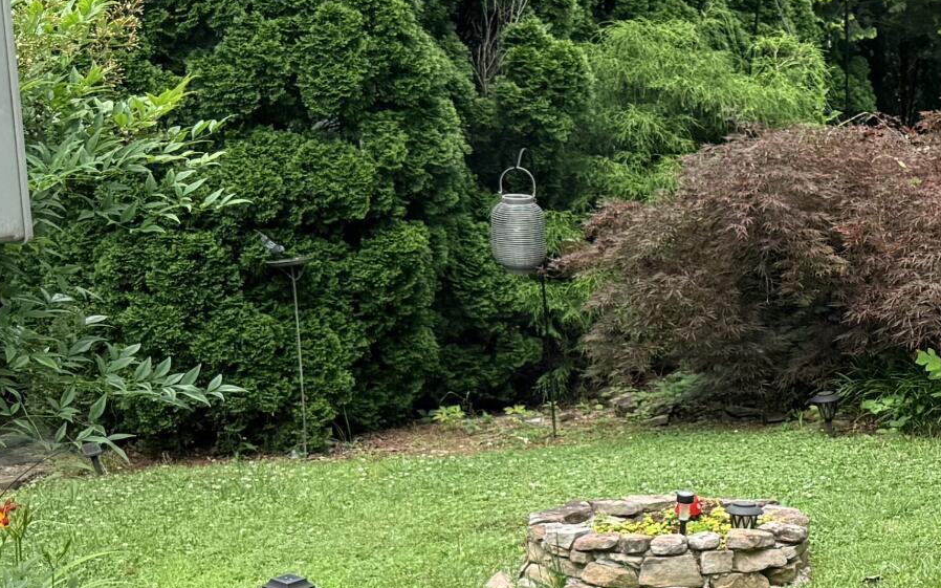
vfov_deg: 15.3
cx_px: 1314
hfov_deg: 21.4
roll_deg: -2.5
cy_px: 448
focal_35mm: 85
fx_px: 2180
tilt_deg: -10.3
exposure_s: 1/1005
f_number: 1.78
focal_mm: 6.76
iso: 80
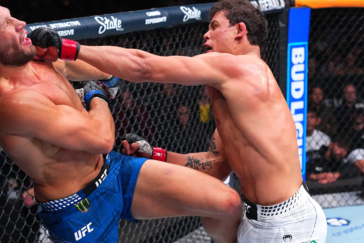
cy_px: 147
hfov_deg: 27.7
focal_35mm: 73
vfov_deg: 18.6
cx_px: 165
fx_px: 738
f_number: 2.8
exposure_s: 1/1600
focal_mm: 55
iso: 3200
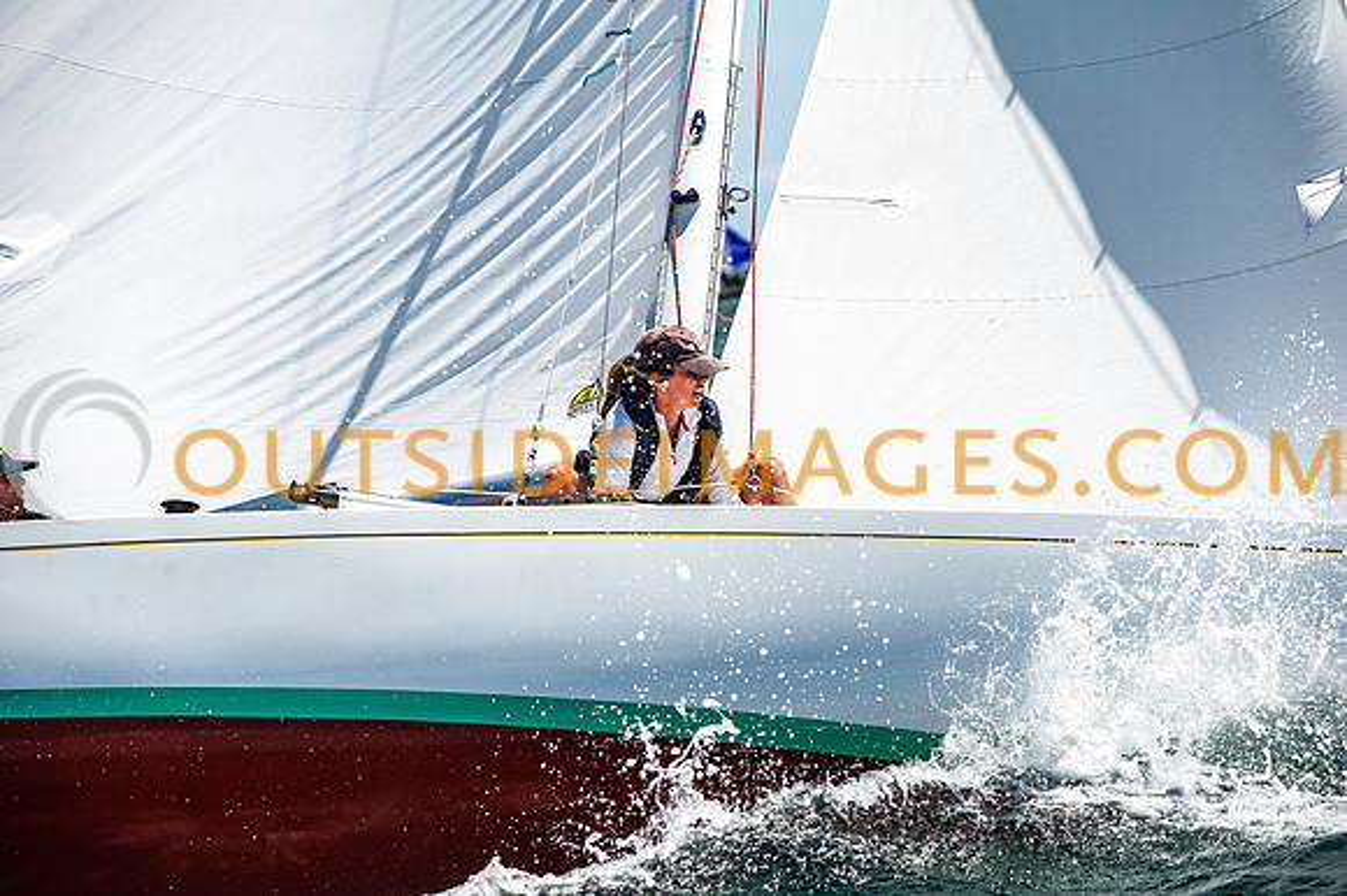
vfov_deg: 8.3
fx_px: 6170
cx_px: 674
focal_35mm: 165
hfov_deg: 12.5
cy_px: 448
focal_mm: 165
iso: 320
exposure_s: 1/2000
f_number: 5.6
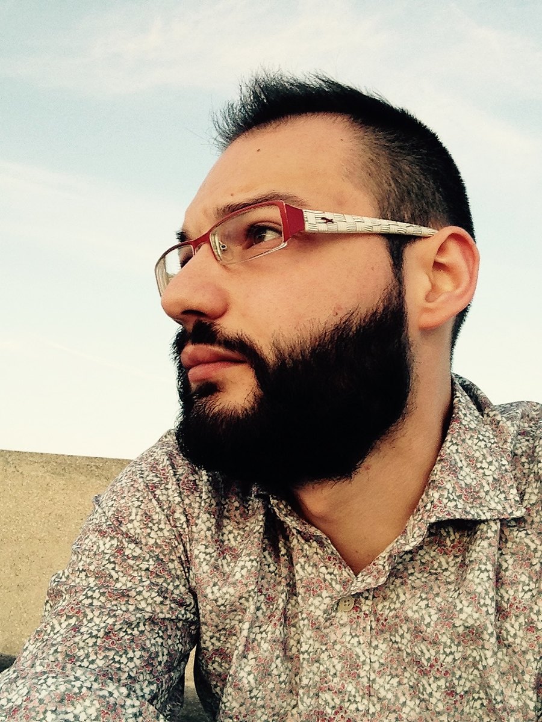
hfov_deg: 40.7
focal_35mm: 35
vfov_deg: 52.6
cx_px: 271
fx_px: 731
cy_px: 361
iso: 40
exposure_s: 1/60
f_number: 2.4
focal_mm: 2.18
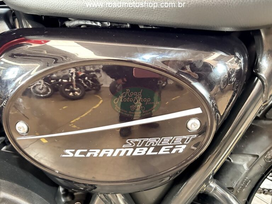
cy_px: 102
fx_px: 204
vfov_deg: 53.1
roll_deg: +1.6
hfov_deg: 67.3
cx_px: 136
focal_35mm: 26
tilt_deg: -13.2
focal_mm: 5.96
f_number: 1.6
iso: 800
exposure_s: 1/24
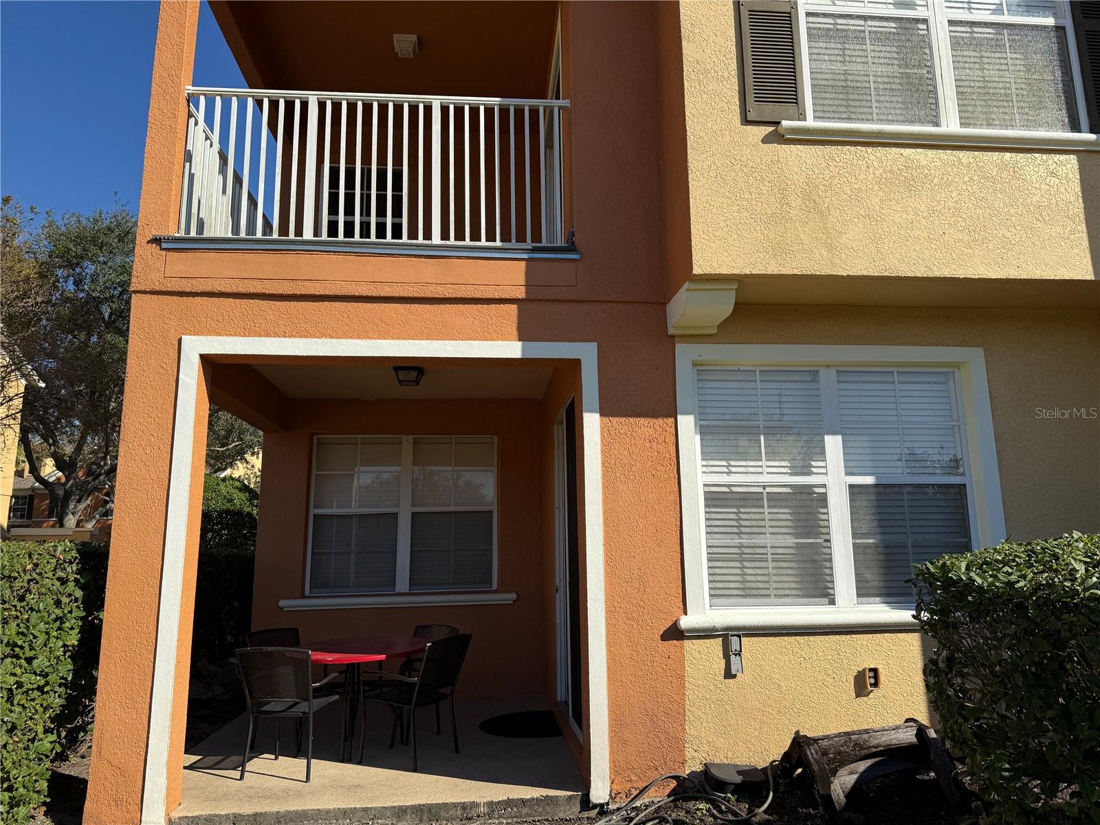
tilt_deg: +12.2
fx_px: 763
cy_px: 412
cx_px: 550
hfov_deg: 71.6
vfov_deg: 56.8
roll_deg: +2.3
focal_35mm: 24
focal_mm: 6.76
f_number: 1.78
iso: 80
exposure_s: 1/5319
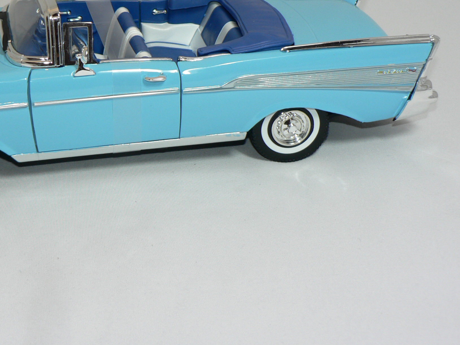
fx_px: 1023
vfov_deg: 19.0
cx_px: 117
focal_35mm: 77
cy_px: 99
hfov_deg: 25.1
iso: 80
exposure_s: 1/60
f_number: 2.8
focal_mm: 8.1
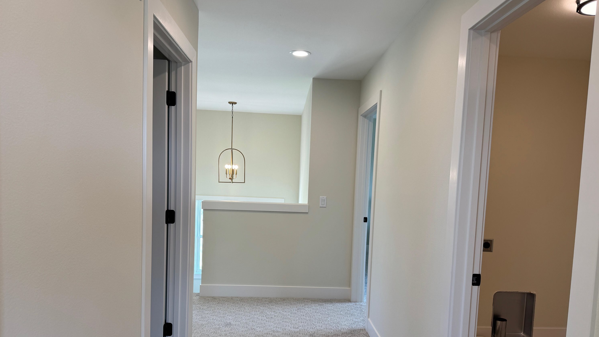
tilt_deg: -5.8
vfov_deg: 42.5
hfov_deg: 69.9
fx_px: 429
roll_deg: -2.1
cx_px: 305
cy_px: 212
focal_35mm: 27
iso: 64
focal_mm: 6.76
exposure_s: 1/120
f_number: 1.78
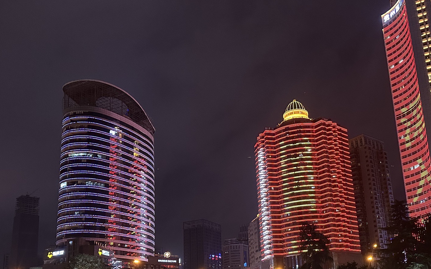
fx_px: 423
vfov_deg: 34.4
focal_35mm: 36
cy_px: 209
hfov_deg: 53.5
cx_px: 263
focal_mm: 6.86
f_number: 1.78
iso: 400
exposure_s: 1/50
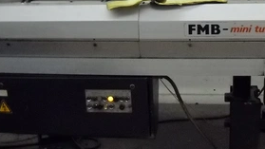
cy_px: 33
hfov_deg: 32.6
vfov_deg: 18.7
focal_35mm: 64
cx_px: 172
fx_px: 450
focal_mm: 6.72
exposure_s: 1/161
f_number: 3.1
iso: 800
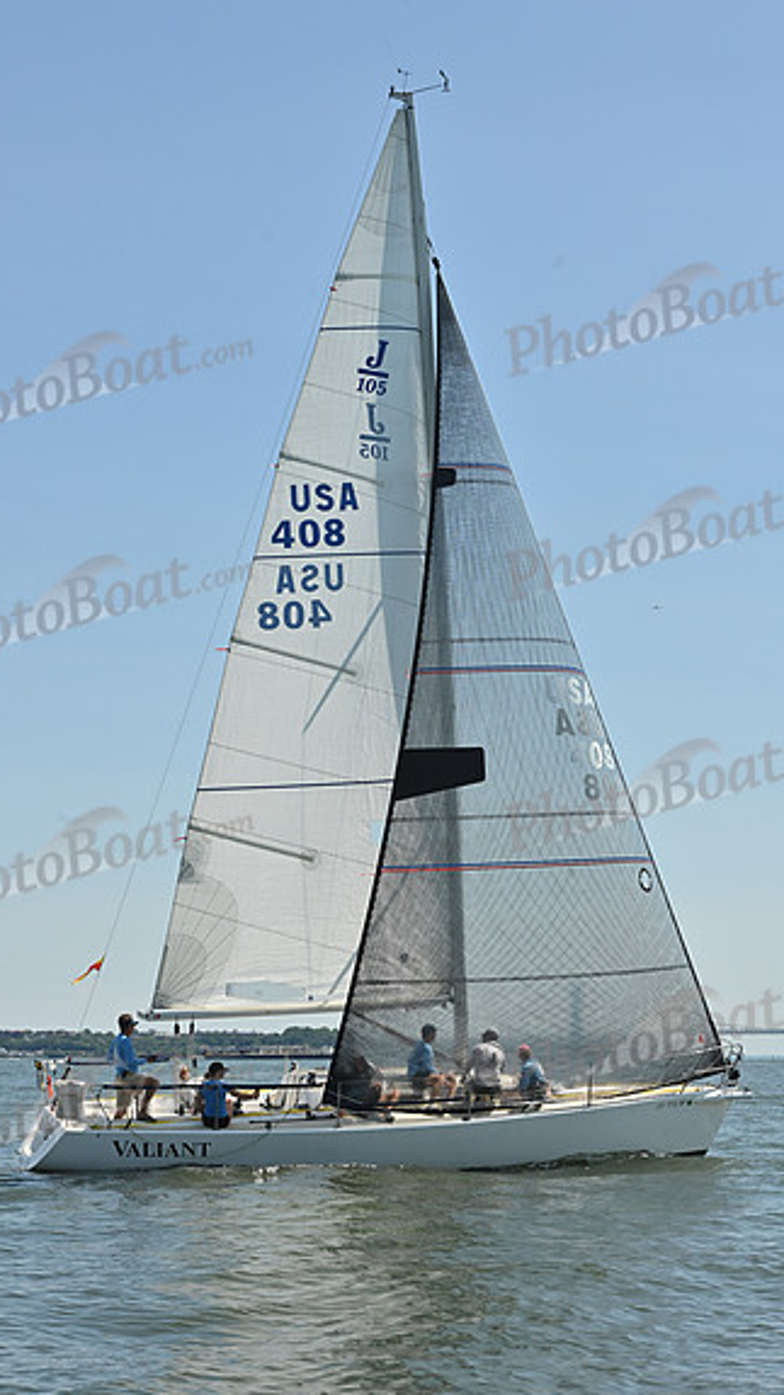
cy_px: 699
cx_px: 380
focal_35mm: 74
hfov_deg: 16.3
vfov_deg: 28.6
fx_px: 2738
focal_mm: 70
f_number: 10
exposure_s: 1/1000
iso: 320
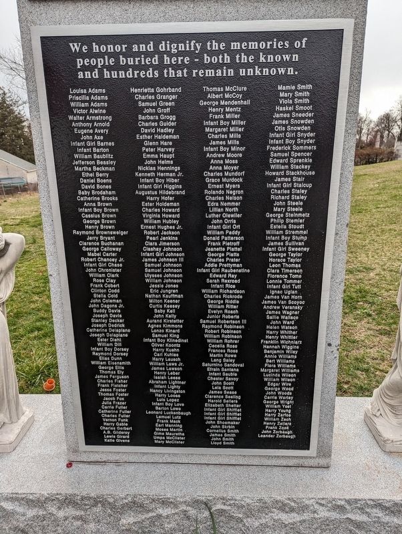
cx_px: 201
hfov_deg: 57.0
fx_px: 371
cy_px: 267
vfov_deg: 71.5
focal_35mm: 24
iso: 46
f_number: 1.85
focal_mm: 6.81
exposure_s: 1/678
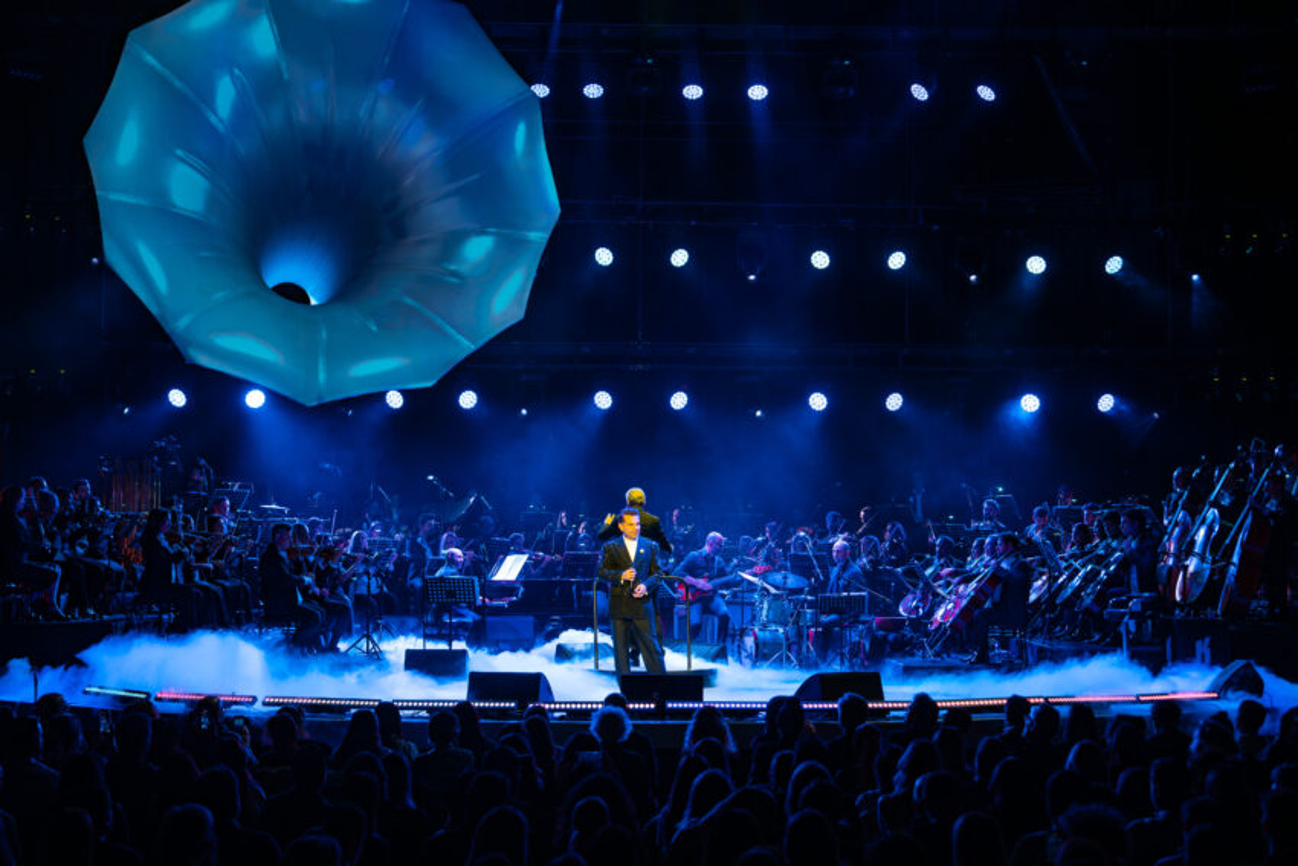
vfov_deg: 23.8
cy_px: 433
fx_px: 2055
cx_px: 649
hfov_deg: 35.0
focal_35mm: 57
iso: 1600
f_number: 2.8
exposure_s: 1/200
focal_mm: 57
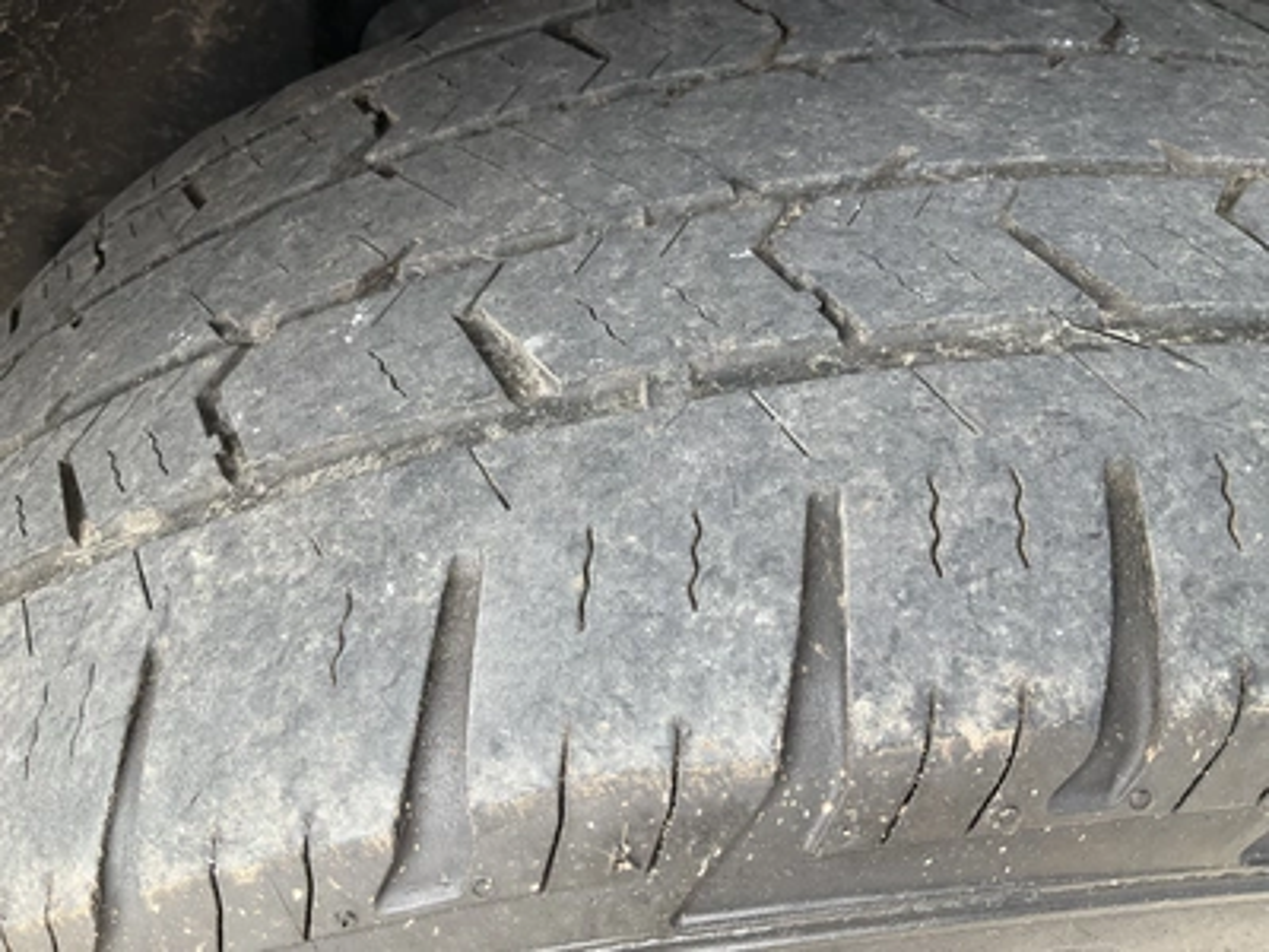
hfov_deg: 61.7
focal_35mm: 29
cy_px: 476
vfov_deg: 48.2
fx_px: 1063
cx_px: 634
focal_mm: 3
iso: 32
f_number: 1.8
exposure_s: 1/136
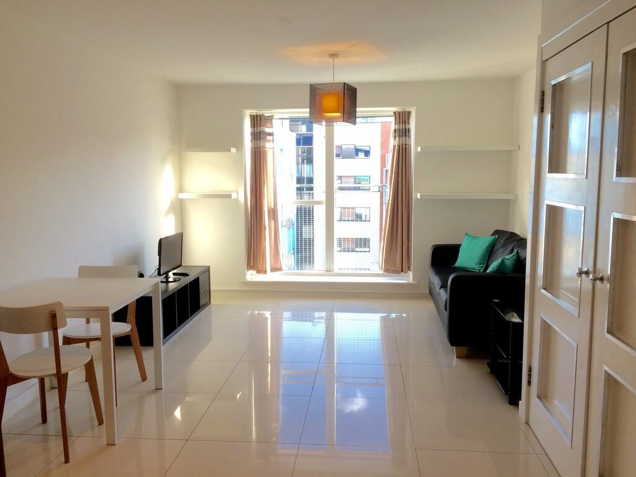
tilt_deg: -8.1
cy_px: 238
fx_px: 533
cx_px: 318
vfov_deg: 48.2
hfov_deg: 61.7
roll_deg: +0.6
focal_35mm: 29
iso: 64
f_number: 2.2
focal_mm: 4.15
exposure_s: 1/100
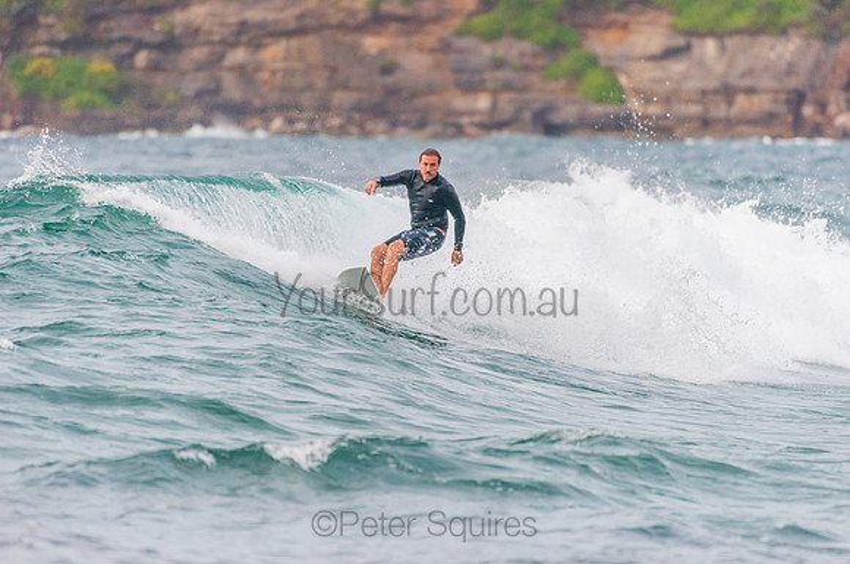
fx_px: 11807
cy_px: 282
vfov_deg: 2.7
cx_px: 425
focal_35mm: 501
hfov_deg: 4.1
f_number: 5.6
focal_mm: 500
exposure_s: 1/1600
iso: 1600
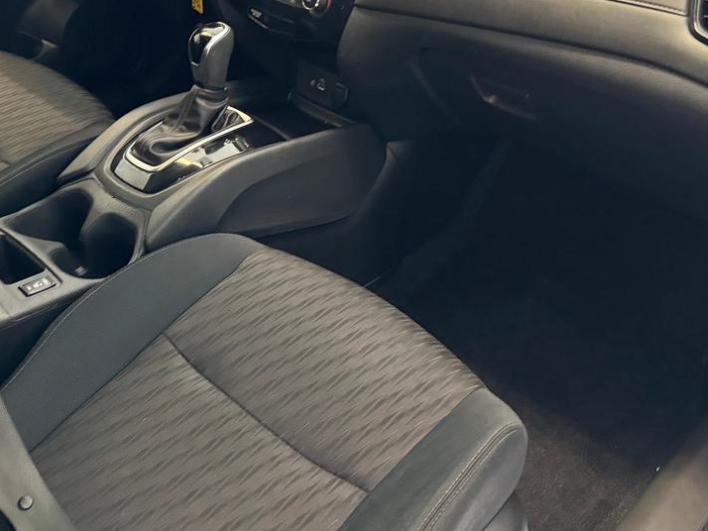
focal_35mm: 43
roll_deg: +1.6
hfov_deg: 43.7
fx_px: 880
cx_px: 413
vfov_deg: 32.9
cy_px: 131
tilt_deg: -32.4
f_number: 1.78
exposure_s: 1/60
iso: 800
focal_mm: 6.76
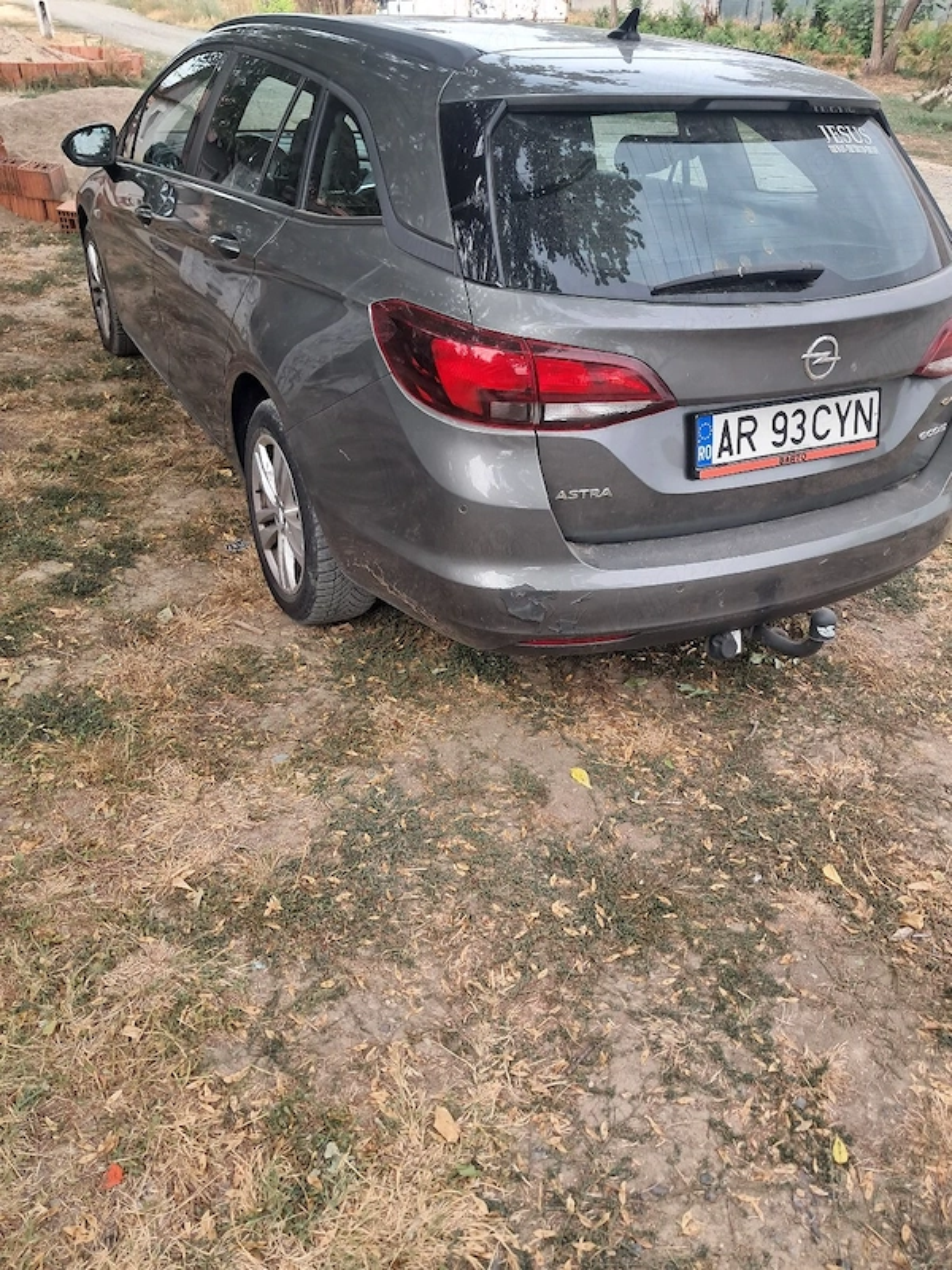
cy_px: 635
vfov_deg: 65.3
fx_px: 990
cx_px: 476
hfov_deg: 51.4
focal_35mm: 27
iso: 50
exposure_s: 1/100
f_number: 1.8
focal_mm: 4
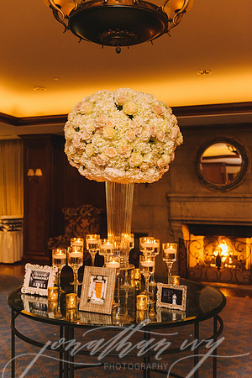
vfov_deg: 50.7
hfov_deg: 35.1
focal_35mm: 38
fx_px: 399
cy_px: 189
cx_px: 126
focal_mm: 38
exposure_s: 1/160
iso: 1250
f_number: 2.8
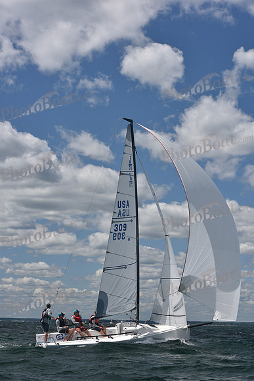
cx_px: 127
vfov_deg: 28.8
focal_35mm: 70
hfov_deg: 19.5
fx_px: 740
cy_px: 190
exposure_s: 1/800
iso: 320
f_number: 8
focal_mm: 70
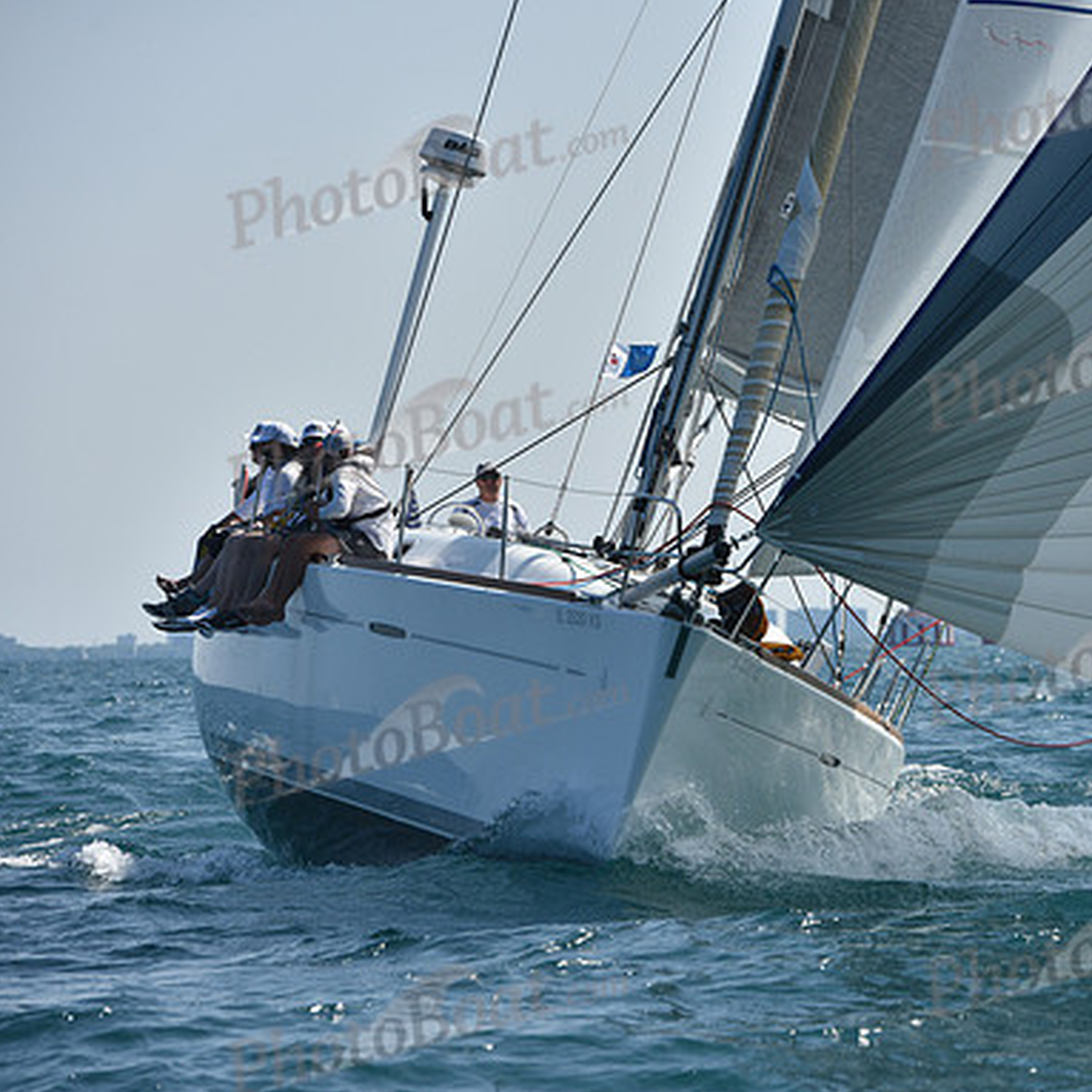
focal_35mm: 225
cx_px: 778
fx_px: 8030
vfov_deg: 7.8
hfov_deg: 7.8
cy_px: 546
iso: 250
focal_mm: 175
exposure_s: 1/1600
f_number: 7.1
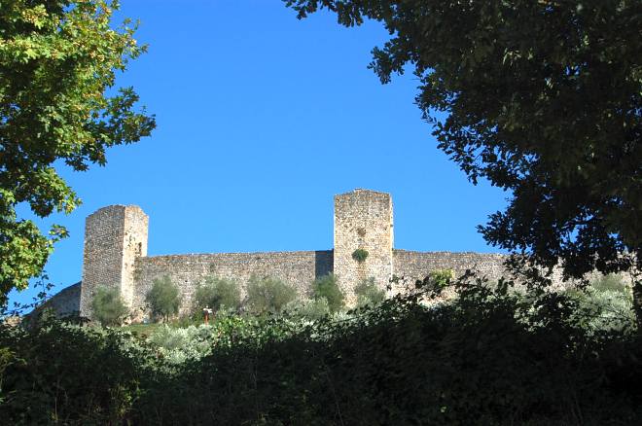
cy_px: 213
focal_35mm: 82
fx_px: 1469
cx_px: 321
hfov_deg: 24.7
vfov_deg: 16.5
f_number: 10
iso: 200
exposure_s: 1/250
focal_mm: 55
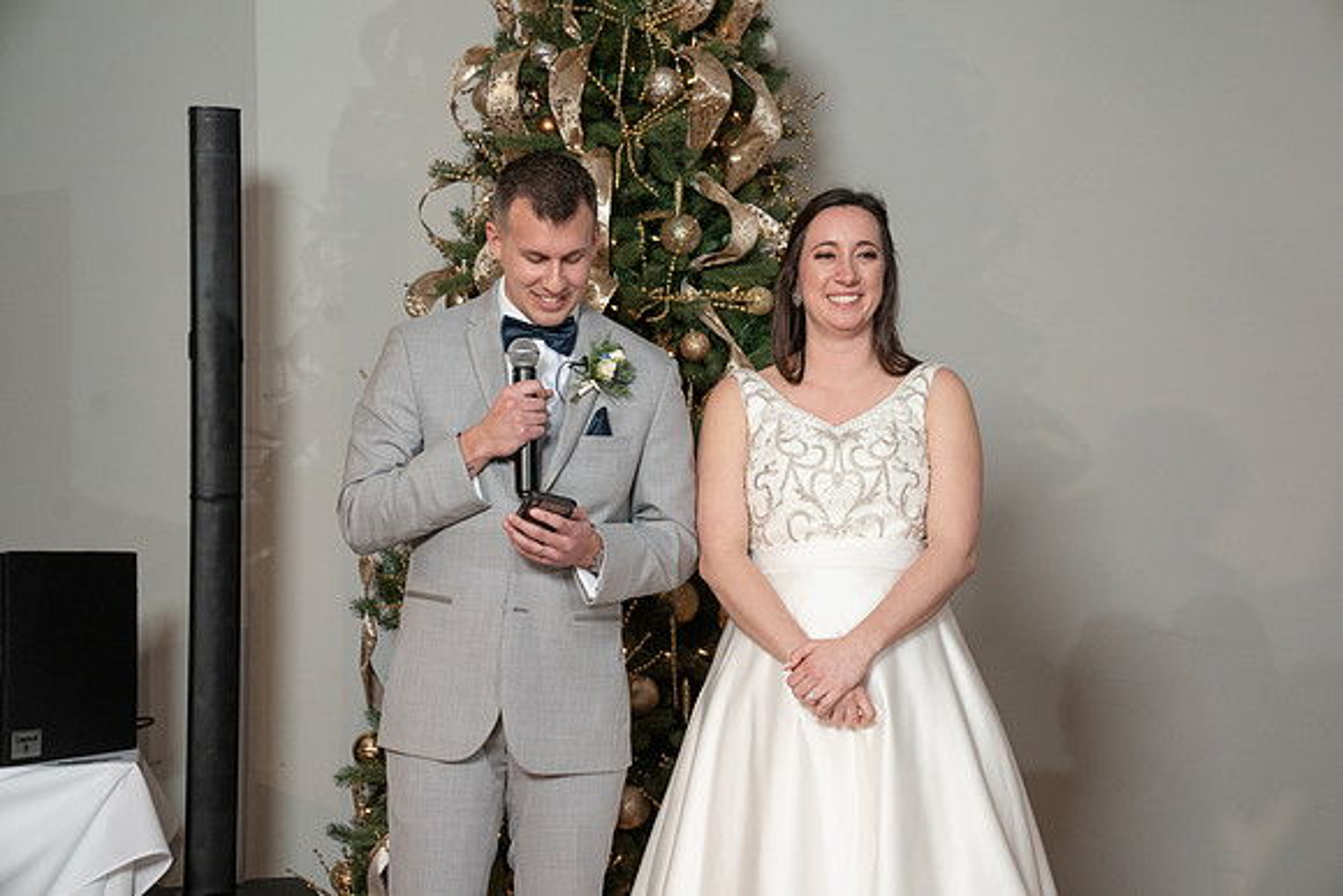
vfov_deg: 19.5
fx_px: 2612
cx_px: 672
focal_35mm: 70
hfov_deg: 28.8
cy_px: 448
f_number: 5.6
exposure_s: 1/200
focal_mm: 70
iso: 2000
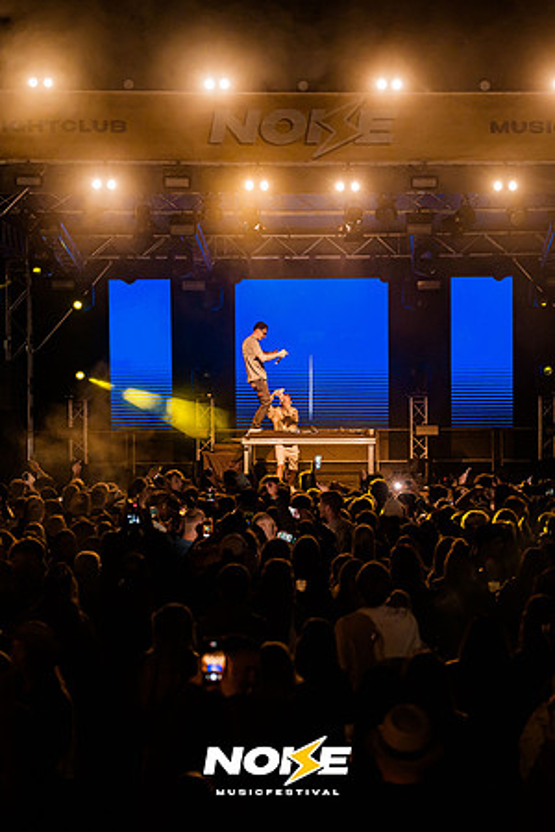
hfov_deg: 11.6
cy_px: 416
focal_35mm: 119
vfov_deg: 17.3
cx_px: 310
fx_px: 2740
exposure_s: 1/100
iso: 3200
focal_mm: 79
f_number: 3.5
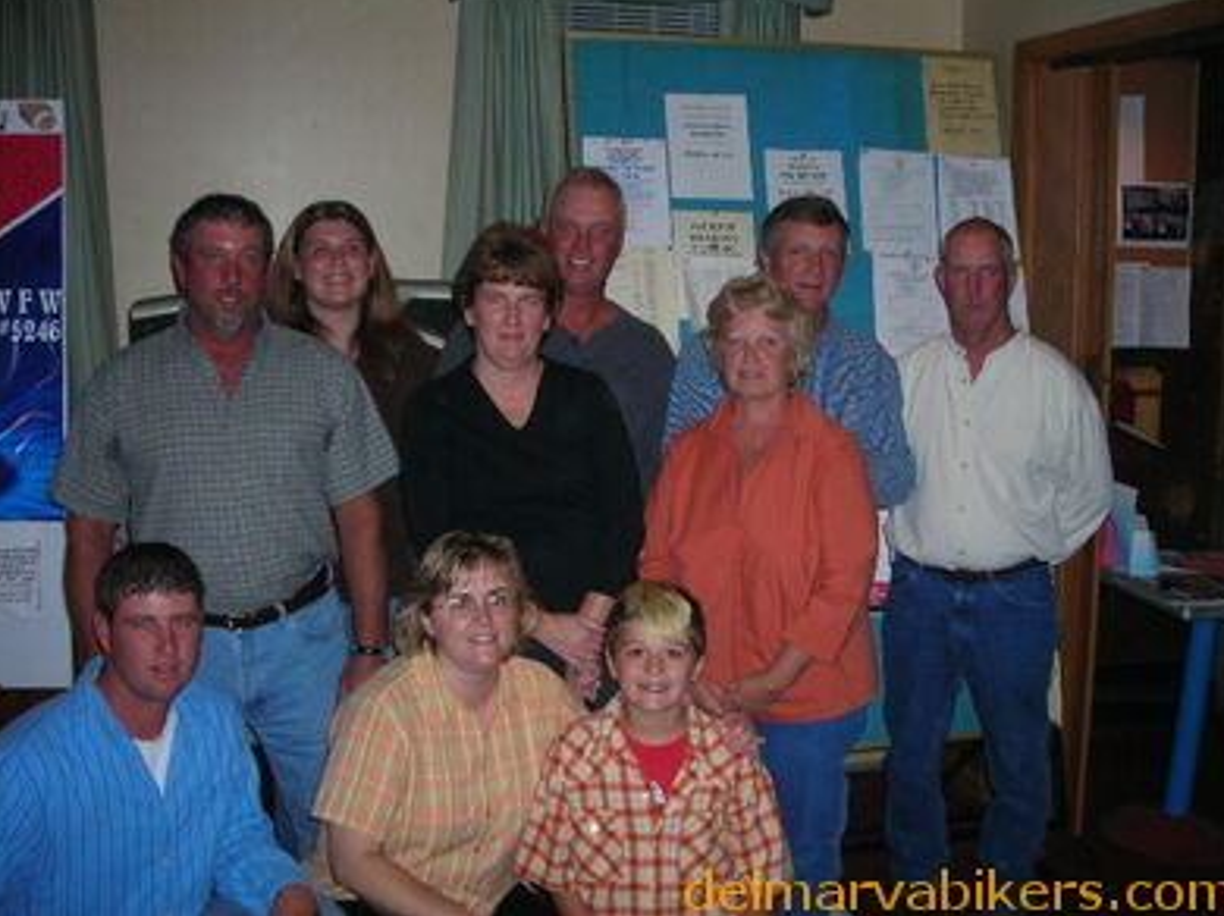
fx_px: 1378
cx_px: 618
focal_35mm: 39
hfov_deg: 47.9
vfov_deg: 36.8
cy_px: 449
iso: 166
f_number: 3.2
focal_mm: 6.3
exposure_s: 1/60.1
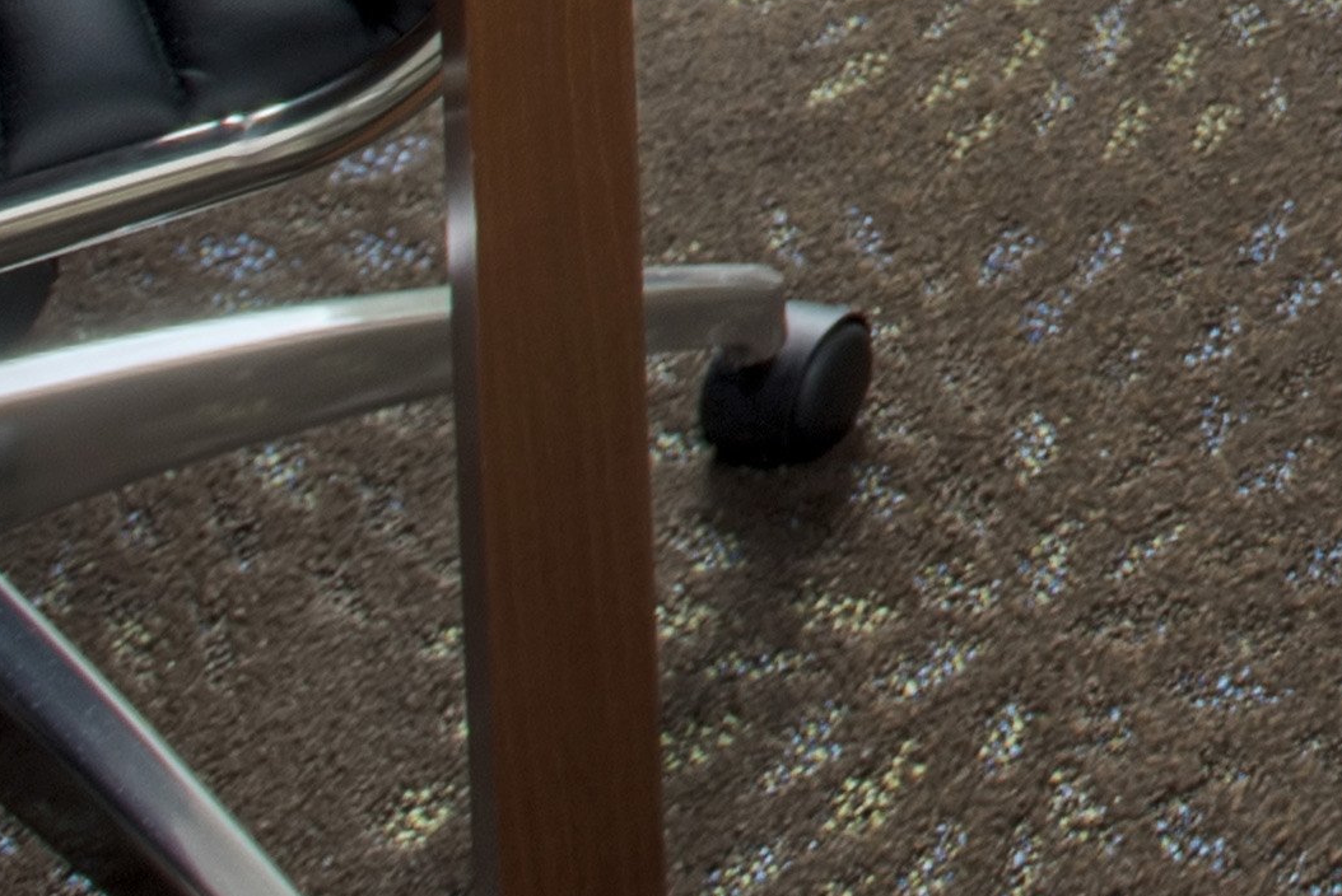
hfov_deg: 15.6
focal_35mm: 97
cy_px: -1427
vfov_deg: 11.2
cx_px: 2848
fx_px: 3618
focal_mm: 17
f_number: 8
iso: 400
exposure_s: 1/15
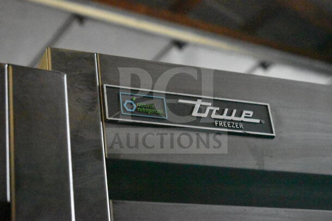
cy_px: 110
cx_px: 166
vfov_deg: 16.6
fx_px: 761
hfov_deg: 24.6
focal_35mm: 82
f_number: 5.6
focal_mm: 55
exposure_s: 1/4000
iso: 25600
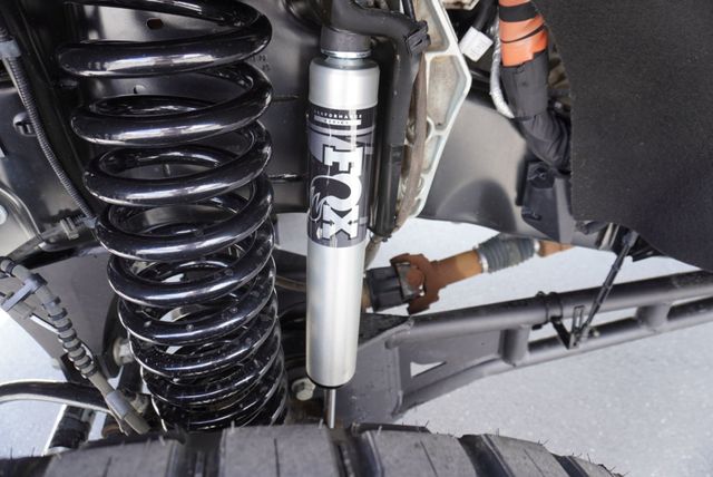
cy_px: 238
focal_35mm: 24
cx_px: 356
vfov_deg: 53.2
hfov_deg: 73.7
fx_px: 476
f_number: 4
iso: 200
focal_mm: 16
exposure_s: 1/60
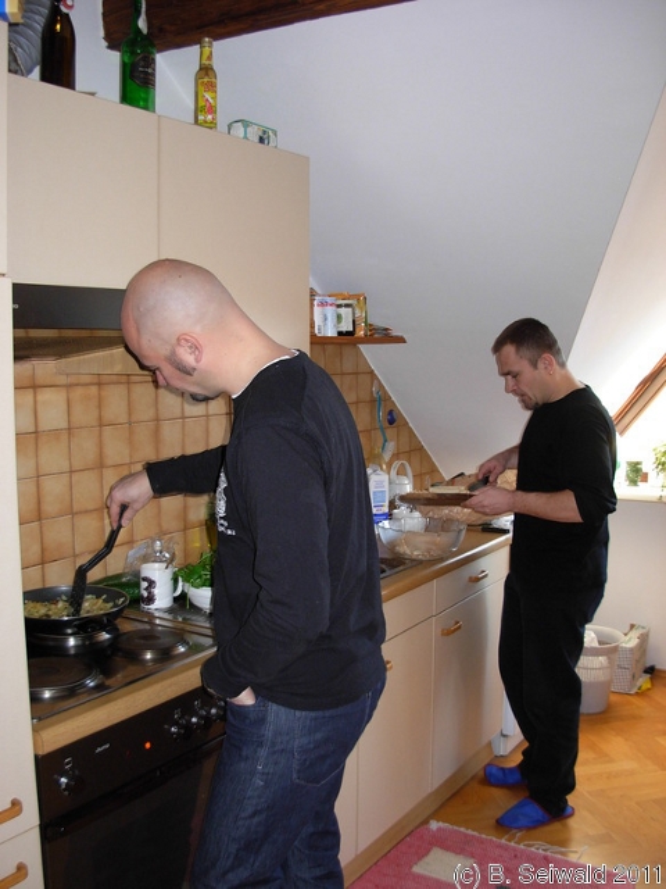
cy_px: 444
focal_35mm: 38
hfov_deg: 37.7
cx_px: 333
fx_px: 975
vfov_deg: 49.0
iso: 118
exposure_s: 1/33.9
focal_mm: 6.3
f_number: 2.9
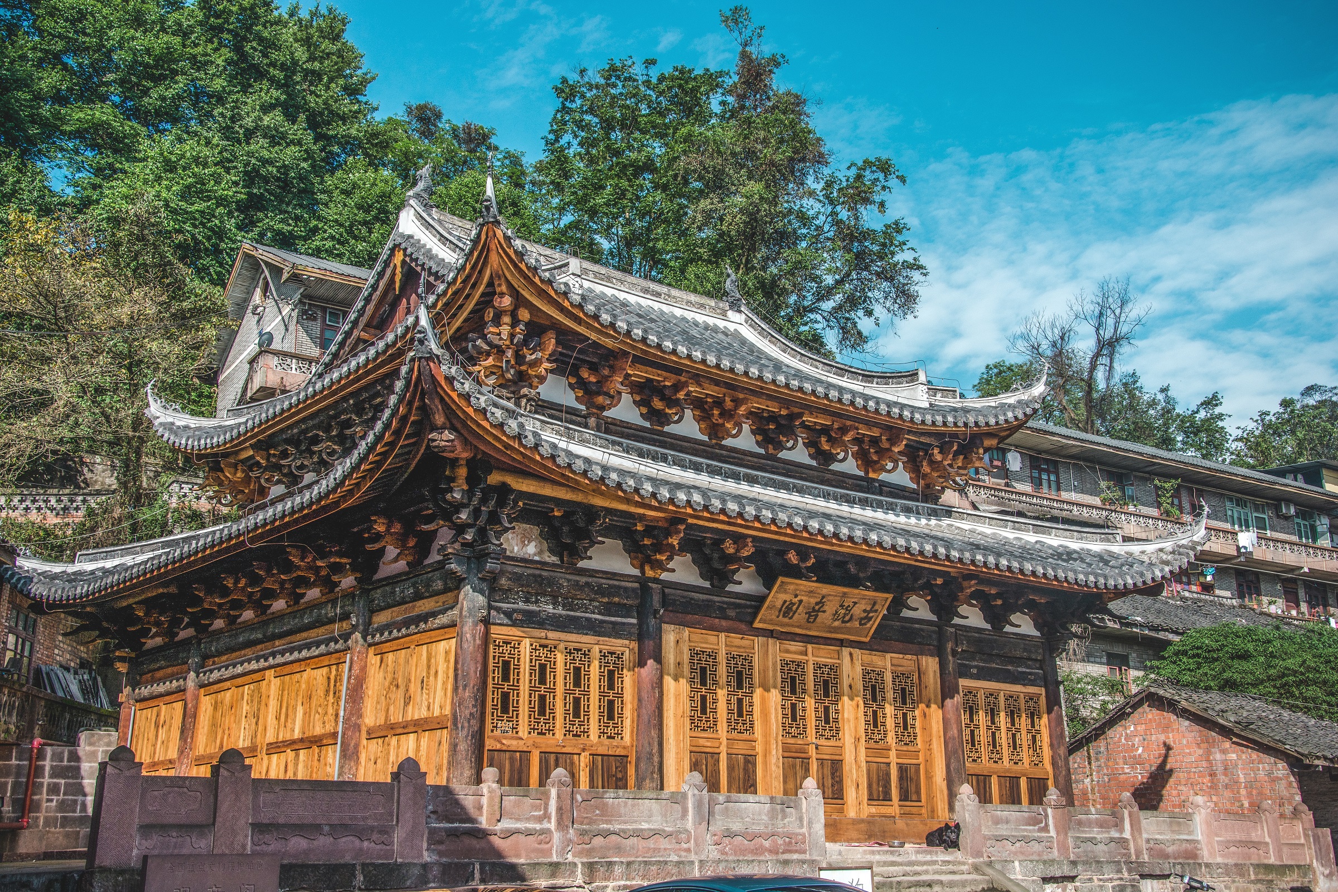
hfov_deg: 51.3
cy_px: 446
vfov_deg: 35.5
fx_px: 1394
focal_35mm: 38
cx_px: 669
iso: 100
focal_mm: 25
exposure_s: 1/750
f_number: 6.7
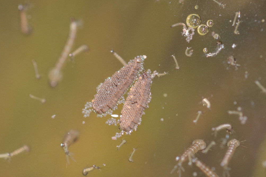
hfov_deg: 4.9
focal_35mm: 417
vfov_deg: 3.3
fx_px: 3080
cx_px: 130
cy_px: 74
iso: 400
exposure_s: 1/200
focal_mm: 200
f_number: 13
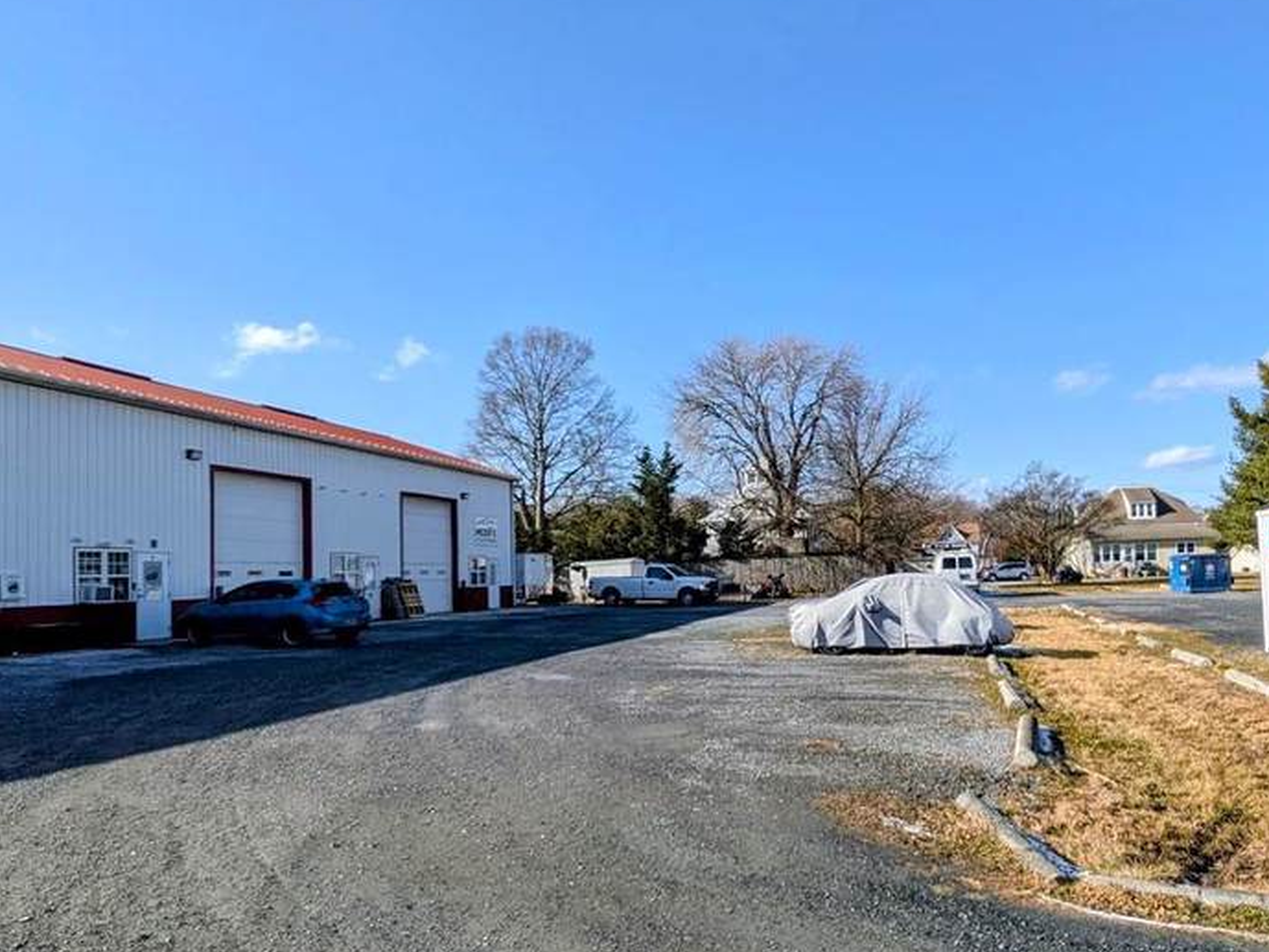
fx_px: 953
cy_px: 532
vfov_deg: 53.0
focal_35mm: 26
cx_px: 763
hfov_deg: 66.6
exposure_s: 1/1718
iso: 47
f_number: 2.2
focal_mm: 1.85
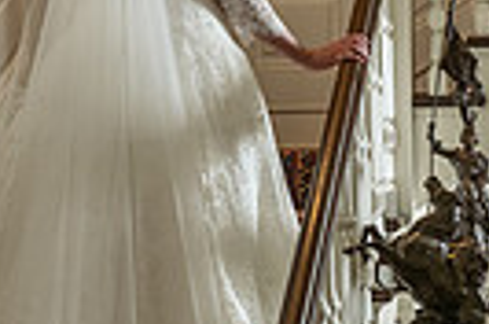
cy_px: 179
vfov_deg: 13.0
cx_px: 408
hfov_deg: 19.3
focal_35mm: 105
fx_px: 1423
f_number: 2.8
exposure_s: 1/160
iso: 500
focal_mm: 24
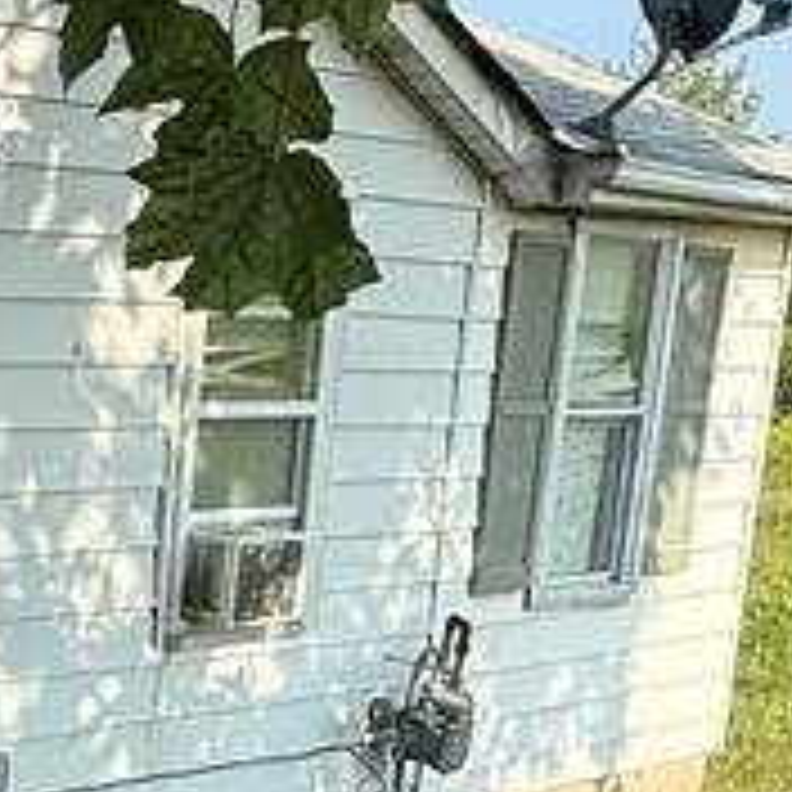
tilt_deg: -10.5
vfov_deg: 23.5
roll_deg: -1.4
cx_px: -414
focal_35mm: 72
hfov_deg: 20.4
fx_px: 1864
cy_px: 666
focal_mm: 2.22
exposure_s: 1/901
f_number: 2.2
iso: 50
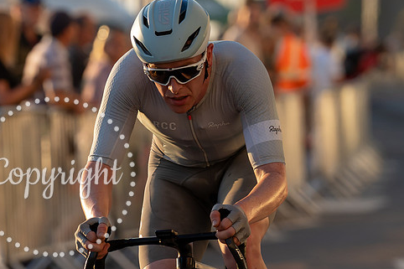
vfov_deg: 2.9
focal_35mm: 482
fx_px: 5407
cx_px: 139
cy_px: 204
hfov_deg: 4.3
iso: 200
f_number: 3.5
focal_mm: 171
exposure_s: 1/1000
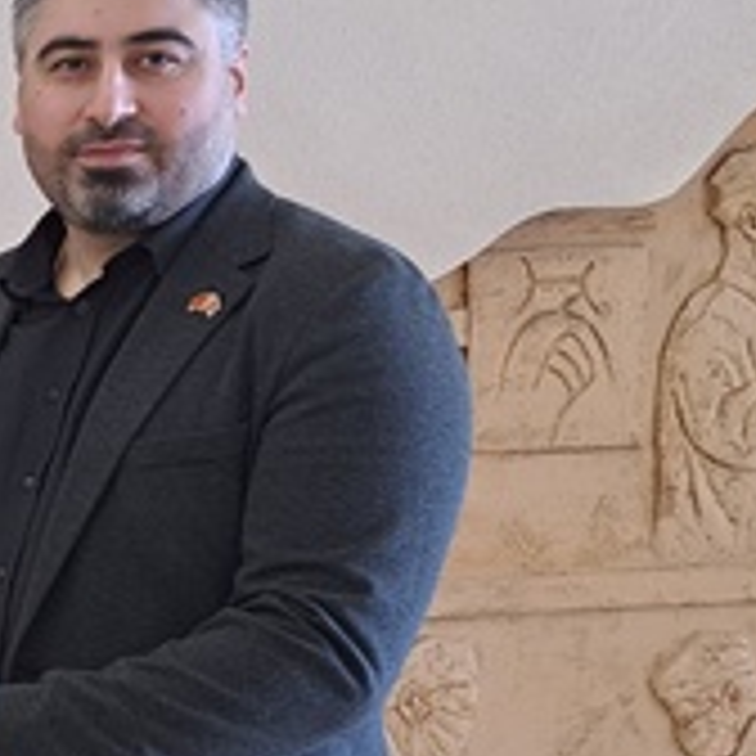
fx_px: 2496
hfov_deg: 14.9
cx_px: -626
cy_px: 657
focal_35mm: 101
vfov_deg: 17.0
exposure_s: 1/50
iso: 250
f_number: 1.8
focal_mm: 5.23
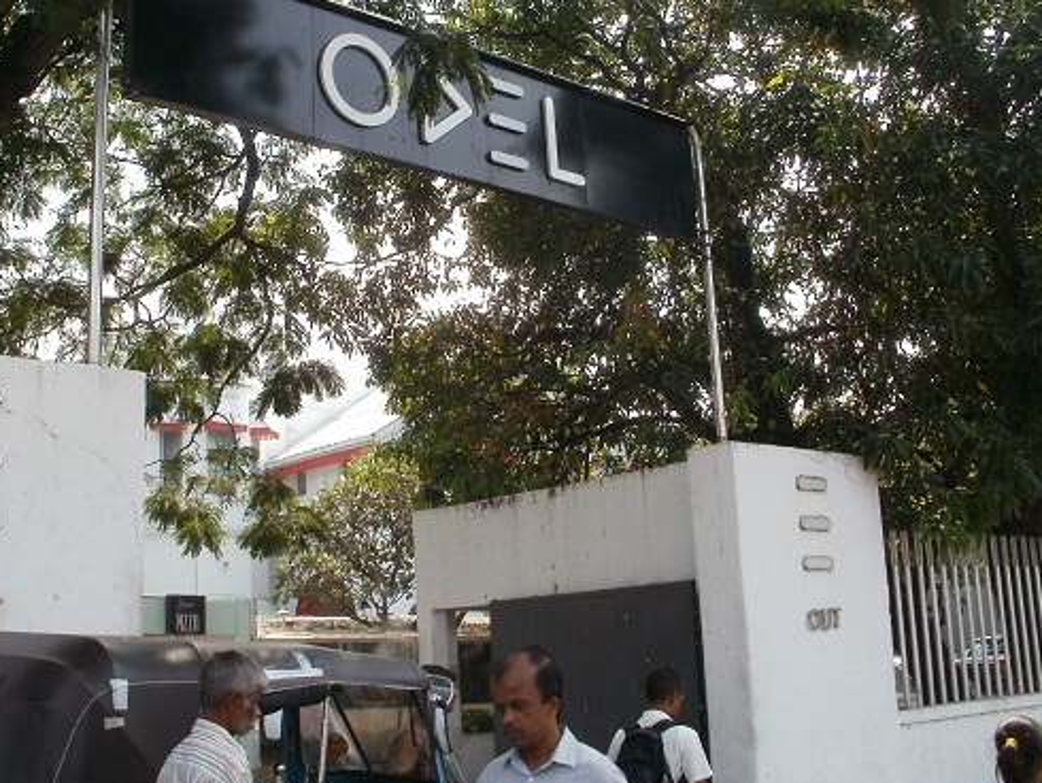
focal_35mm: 47
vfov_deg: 30.9
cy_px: 338
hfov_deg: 40.2
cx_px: 402
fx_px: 1415
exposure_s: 1/200
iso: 100
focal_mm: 6.3
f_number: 5.6
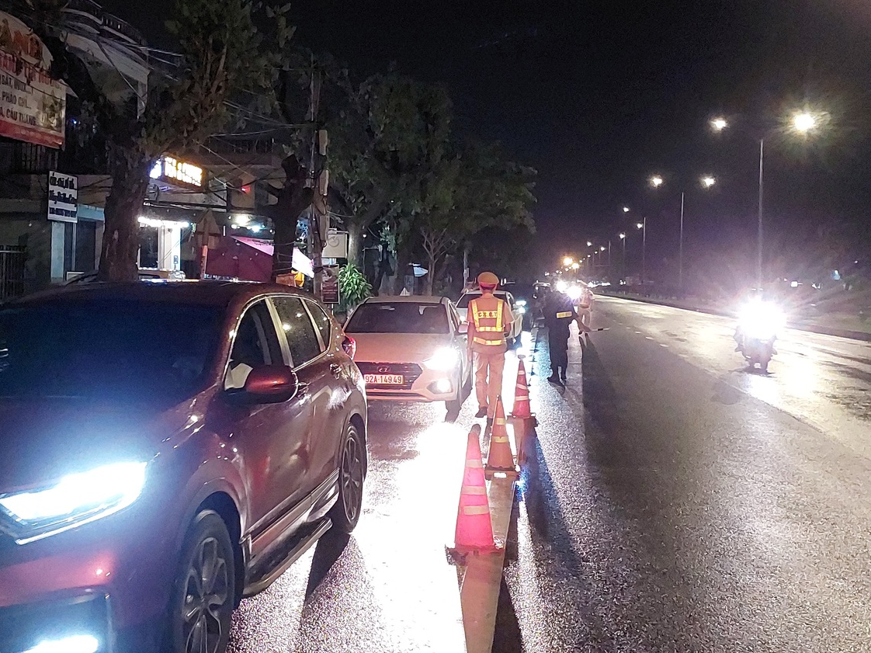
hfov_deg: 45.4
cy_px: 267
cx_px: 321
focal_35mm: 41
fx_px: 1031
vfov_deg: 35.0
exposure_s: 1/60
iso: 1600
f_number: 1.8
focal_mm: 5.06
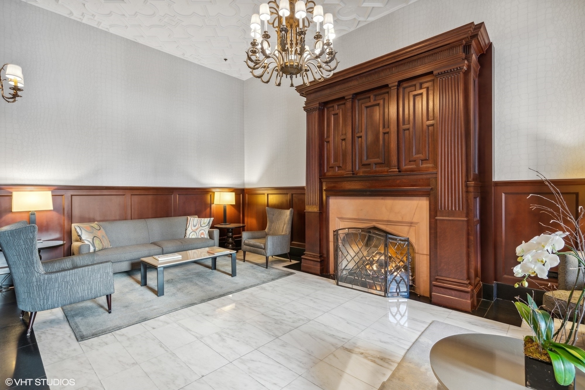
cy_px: 195
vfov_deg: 73.7
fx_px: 260
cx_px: 292
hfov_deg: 96.7
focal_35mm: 16
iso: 320
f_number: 7.1
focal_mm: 16
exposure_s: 1.6
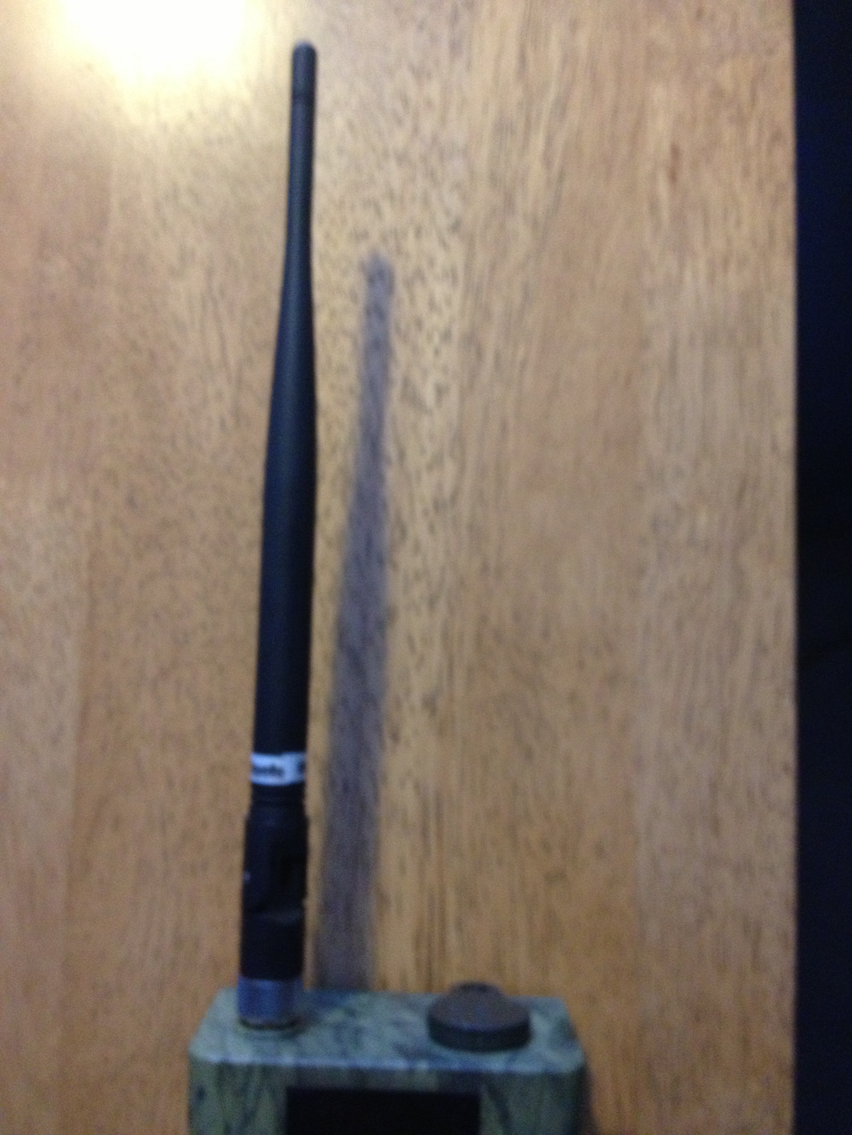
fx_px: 1149
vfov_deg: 52.6
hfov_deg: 40.7
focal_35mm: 35
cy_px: 568
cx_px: 426
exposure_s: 1/20
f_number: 2.4
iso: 400
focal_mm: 4.28
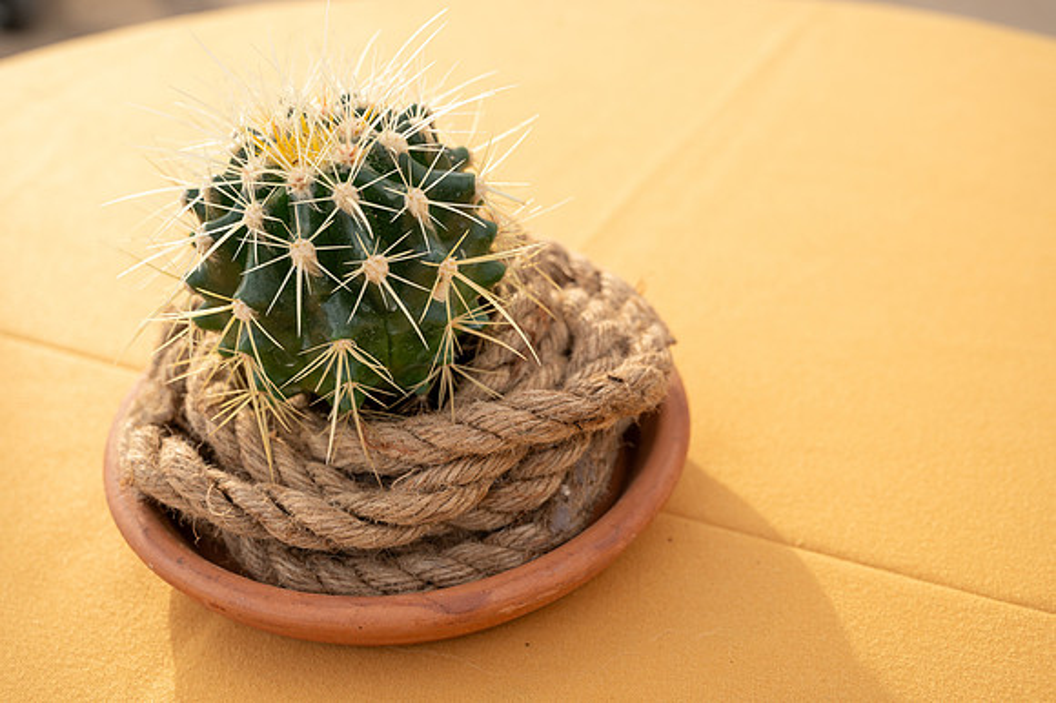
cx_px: 528
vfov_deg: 28.6
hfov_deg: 41.9
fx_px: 1378
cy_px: 352
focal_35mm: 47
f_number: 6.3
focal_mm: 47
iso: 200
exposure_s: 1/320
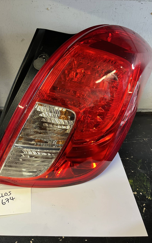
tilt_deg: -30.2
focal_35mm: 28
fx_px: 186
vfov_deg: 66.5
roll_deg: +0.1
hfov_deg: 44.5
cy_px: 123
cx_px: 68
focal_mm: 5.1
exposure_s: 1/50
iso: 100
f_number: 1.6
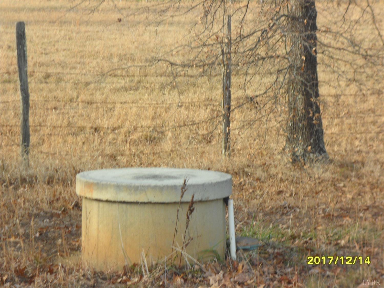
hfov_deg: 14.6
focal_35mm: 135
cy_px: 144
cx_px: 192
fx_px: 1497
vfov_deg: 11.0
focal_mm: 24.5
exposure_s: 1/60
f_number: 5.9
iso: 100
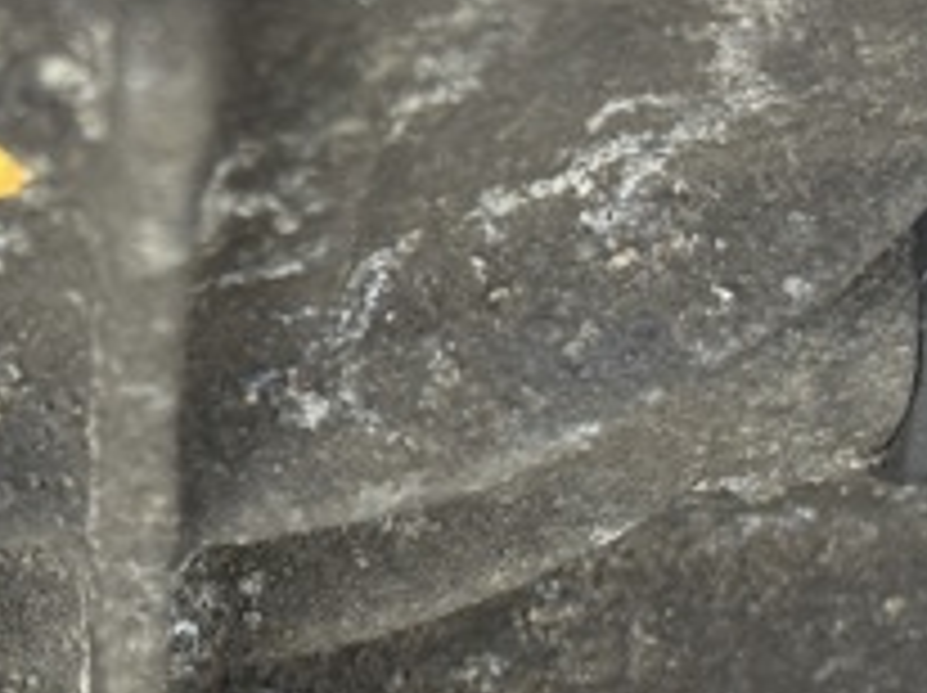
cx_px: 94
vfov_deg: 9.7
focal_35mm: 149
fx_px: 3986
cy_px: 907
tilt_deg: -71.7
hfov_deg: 13.2
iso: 100
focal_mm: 6.76
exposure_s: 1/71
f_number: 1.78
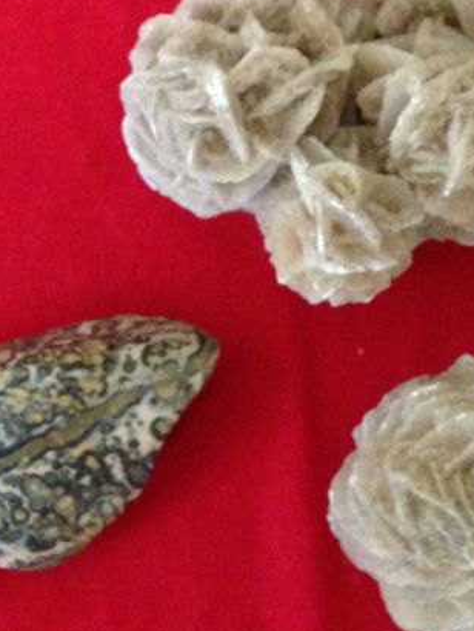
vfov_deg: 17.8
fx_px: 1879
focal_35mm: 103
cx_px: 414
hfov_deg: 14.3
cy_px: -197
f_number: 2.4
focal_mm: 4.13
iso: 400
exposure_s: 1/15
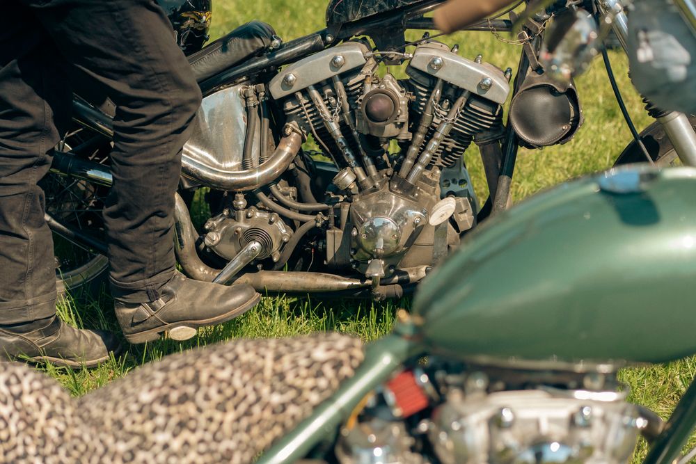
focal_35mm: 55
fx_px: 1063
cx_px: 348
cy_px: 232
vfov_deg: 24.6
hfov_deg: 36.2
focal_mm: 55
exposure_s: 1/8000
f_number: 2.8
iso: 1000
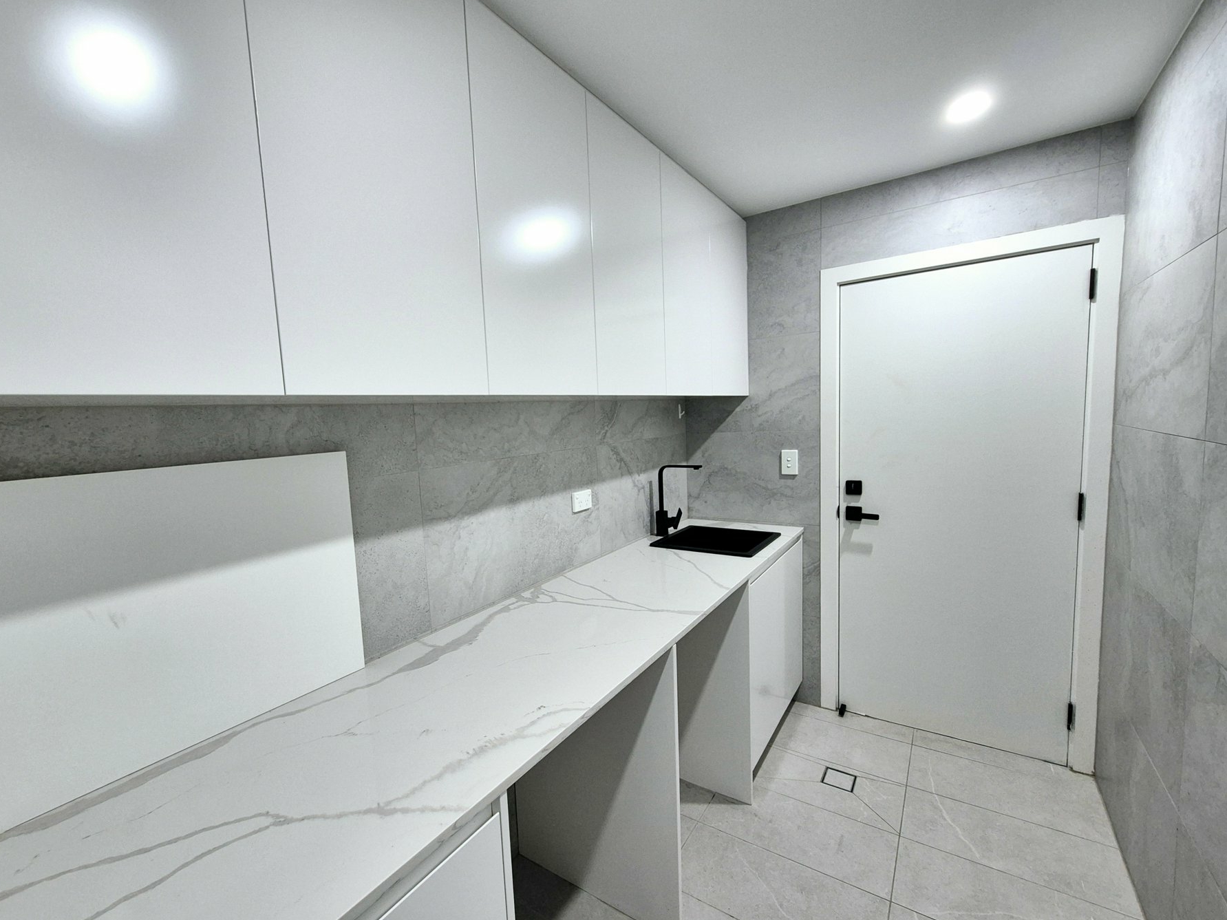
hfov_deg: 101.9
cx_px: 568
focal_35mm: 14
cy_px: 473
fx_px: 496
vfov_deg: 85.6
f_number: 2.2
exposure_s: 1/50
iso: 125
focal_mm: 2.2
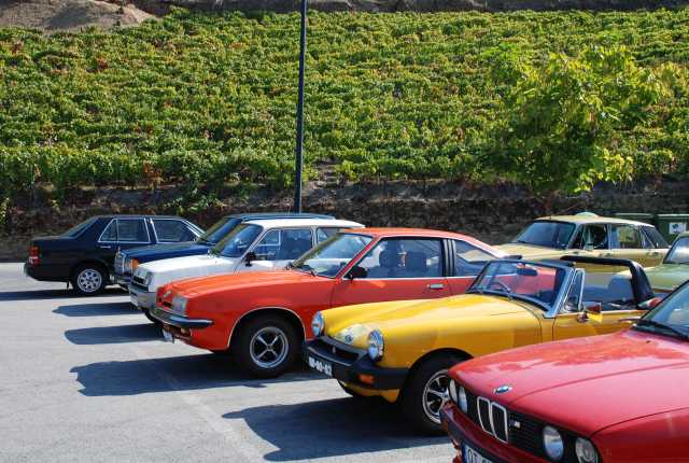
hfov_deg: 42.2
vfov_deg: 29.1
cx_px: 344
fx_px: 892
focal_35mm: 46
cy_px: 232
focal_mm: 31
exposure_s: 1/80
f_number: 10
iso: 100
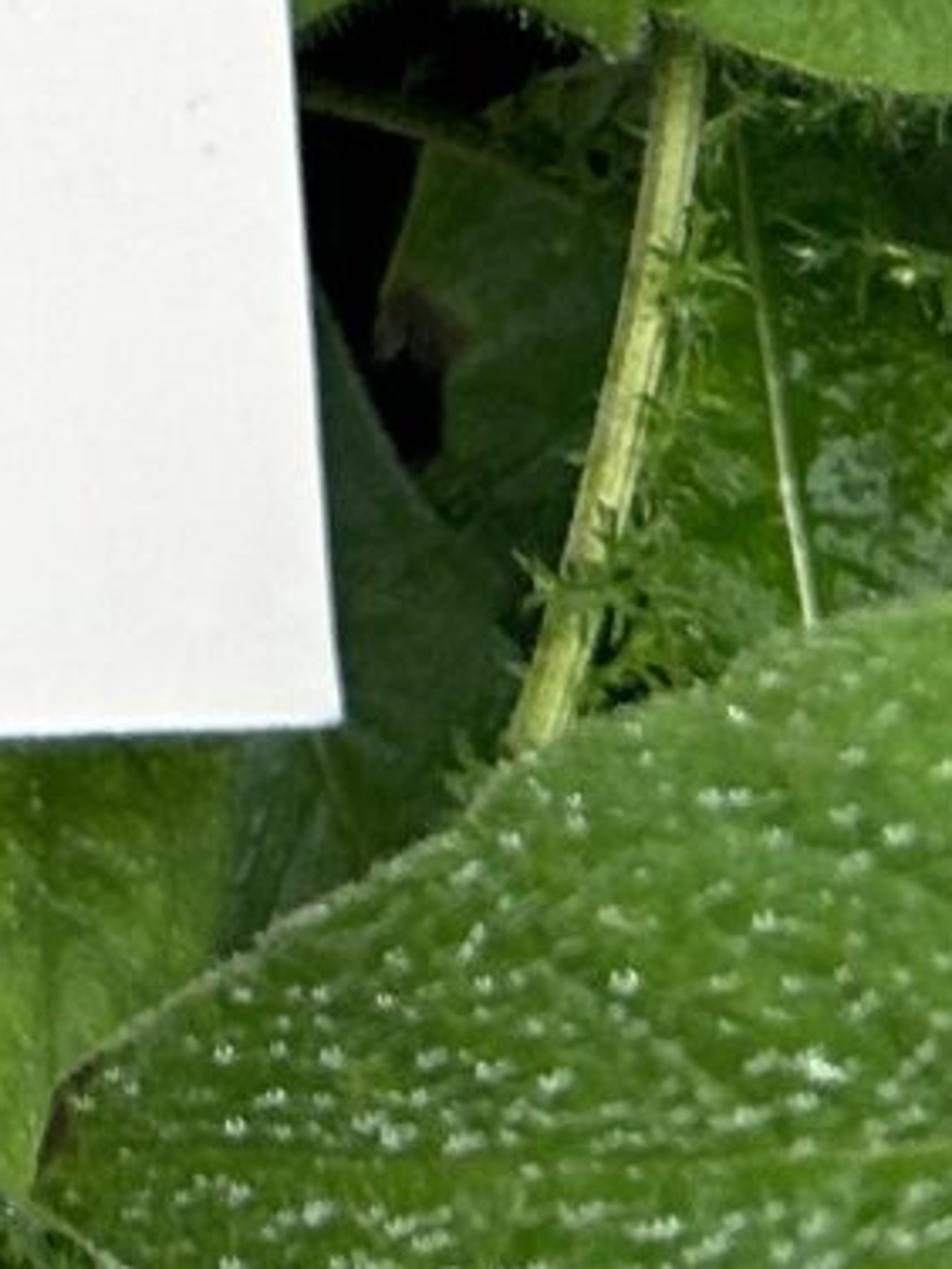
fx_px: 6490
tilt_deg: -68.7
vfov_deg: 9.2
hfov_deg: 7.8
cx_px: -1246
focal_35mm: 177
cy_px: -2390
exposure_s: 1/687
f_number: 1.5
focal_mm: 5.7
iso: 50
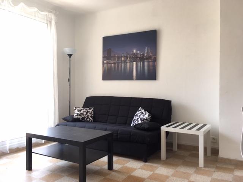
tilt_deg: -0.7
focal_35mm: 29
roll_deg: +0.0
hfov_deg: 61.7
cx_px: 122
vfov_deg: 48.2
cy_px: 91
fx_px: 204
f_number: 2.2
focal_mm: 4.15
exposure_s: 1/33
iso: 32
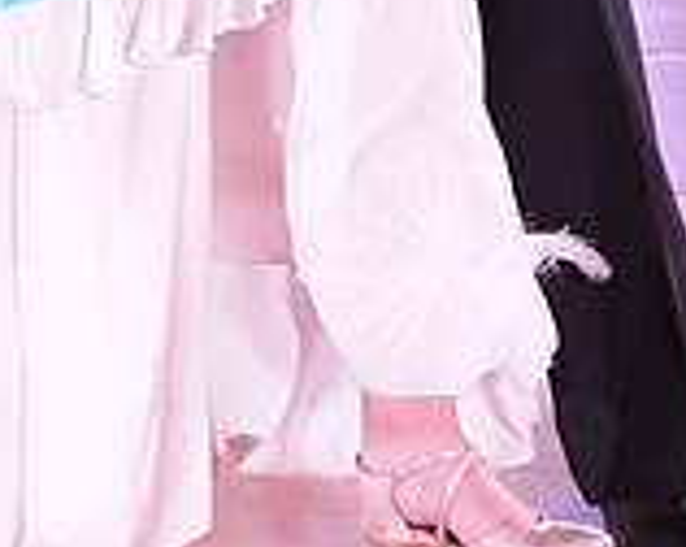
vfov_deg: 7.2
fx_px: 4198
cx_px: 467
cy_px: -478
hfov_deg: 9.3
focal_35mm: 207
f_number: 5
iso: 6400
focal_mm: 40
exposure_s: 1/400
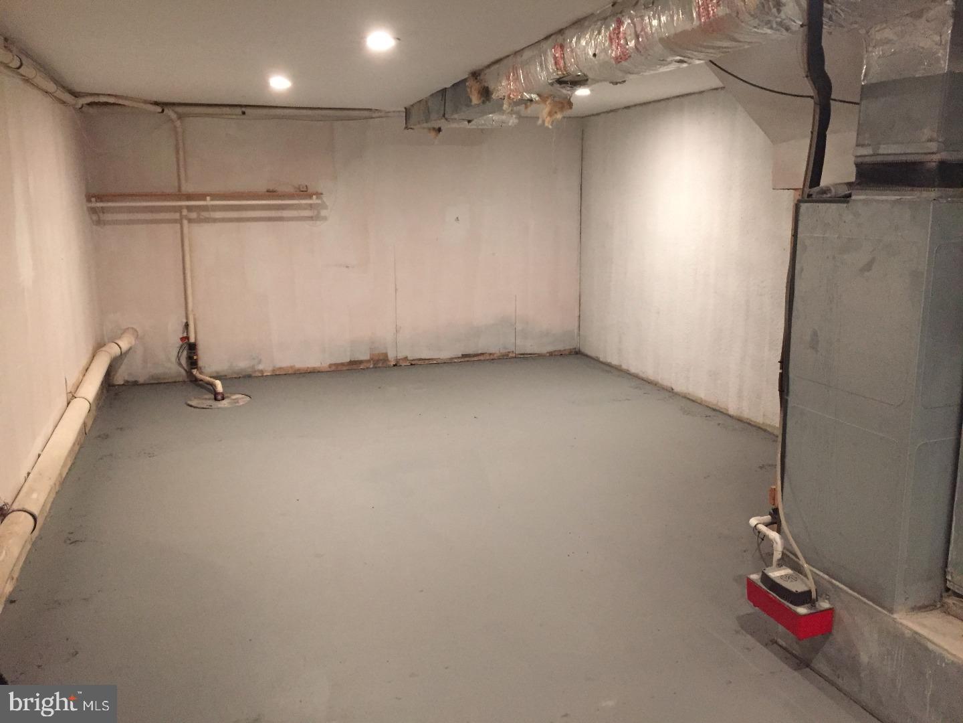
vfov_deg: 48.2
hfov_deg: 61.7
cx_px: 482
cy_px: 362
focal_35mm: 29
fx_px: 807
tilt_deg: -11.3
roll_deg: -0.6
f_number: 2.2
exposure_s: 1/30
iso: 250
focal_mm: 4.15
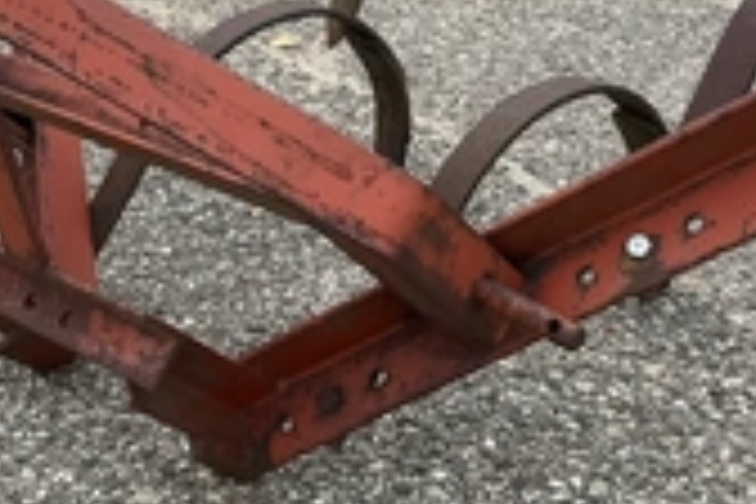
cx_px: 432
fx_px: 1512
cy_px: 180
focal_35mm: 72
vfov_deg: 18.9
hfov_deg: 28.0
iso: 64
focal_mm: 3
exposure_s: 1/115
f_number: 1.8
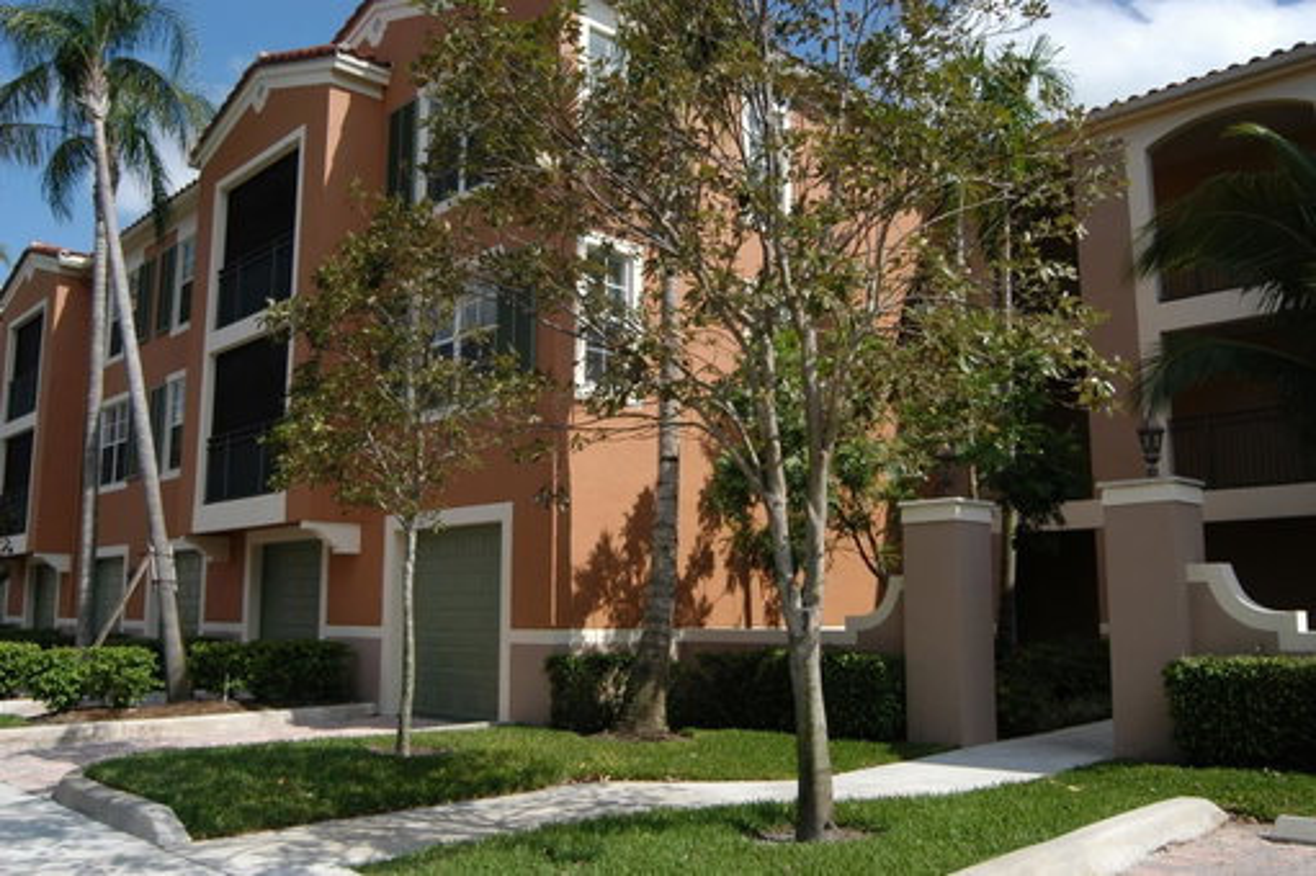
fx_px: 1151
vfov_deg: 41.7
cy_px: 438
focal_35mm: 32
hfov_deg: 59.5
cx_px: 658
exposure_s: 1/320
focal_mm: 21
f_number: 9
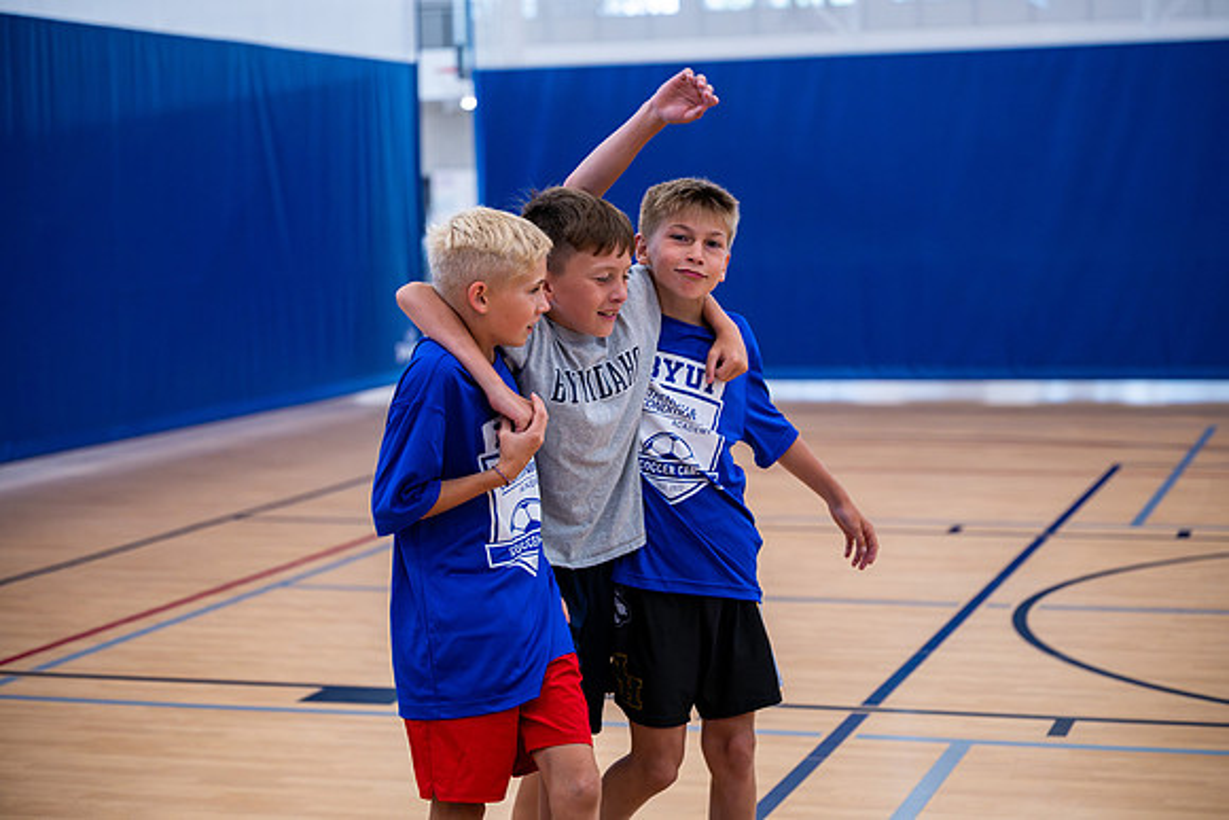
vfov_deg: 19.5
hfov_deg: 28.8
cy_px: 410
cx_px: 614
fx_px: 2390
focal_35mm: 70
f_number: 2.8
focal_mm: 70
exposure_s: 1/800
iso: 800
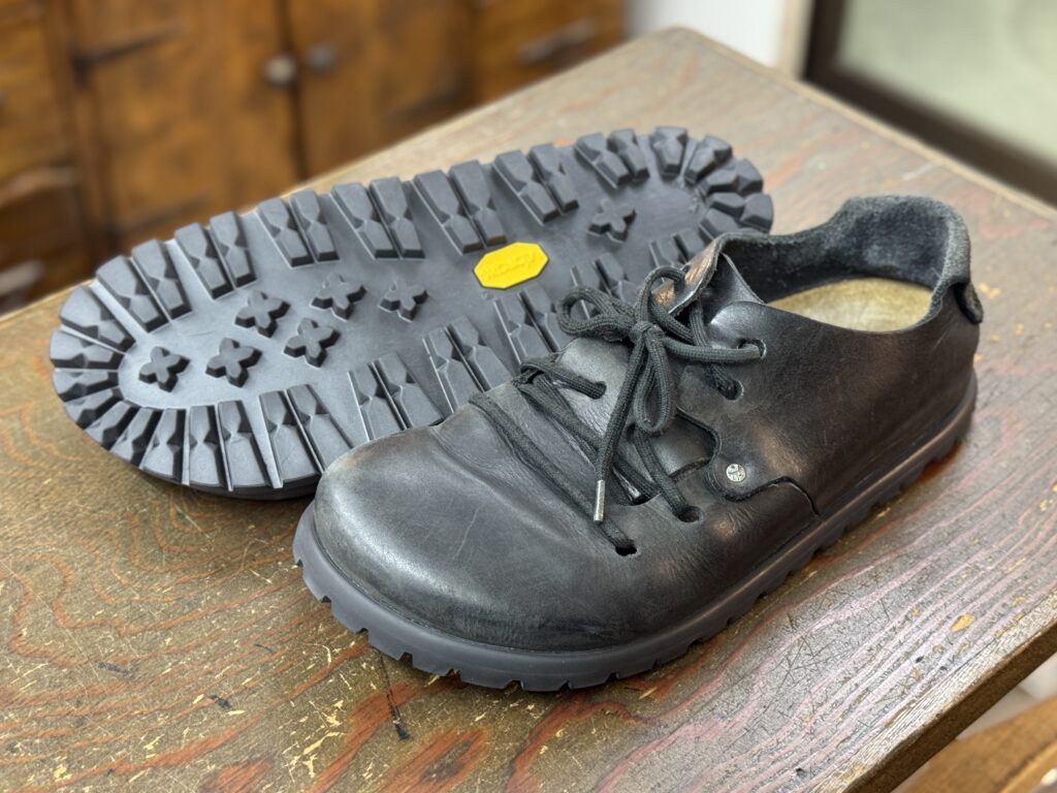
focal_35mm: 48
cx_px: 528
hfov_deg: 39.7
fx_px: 1466
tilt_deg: -40.4
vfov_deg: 30.3
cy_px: 396
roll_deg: +0.2
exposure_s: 1/40
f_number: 1.78
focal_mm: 6.76
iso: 200
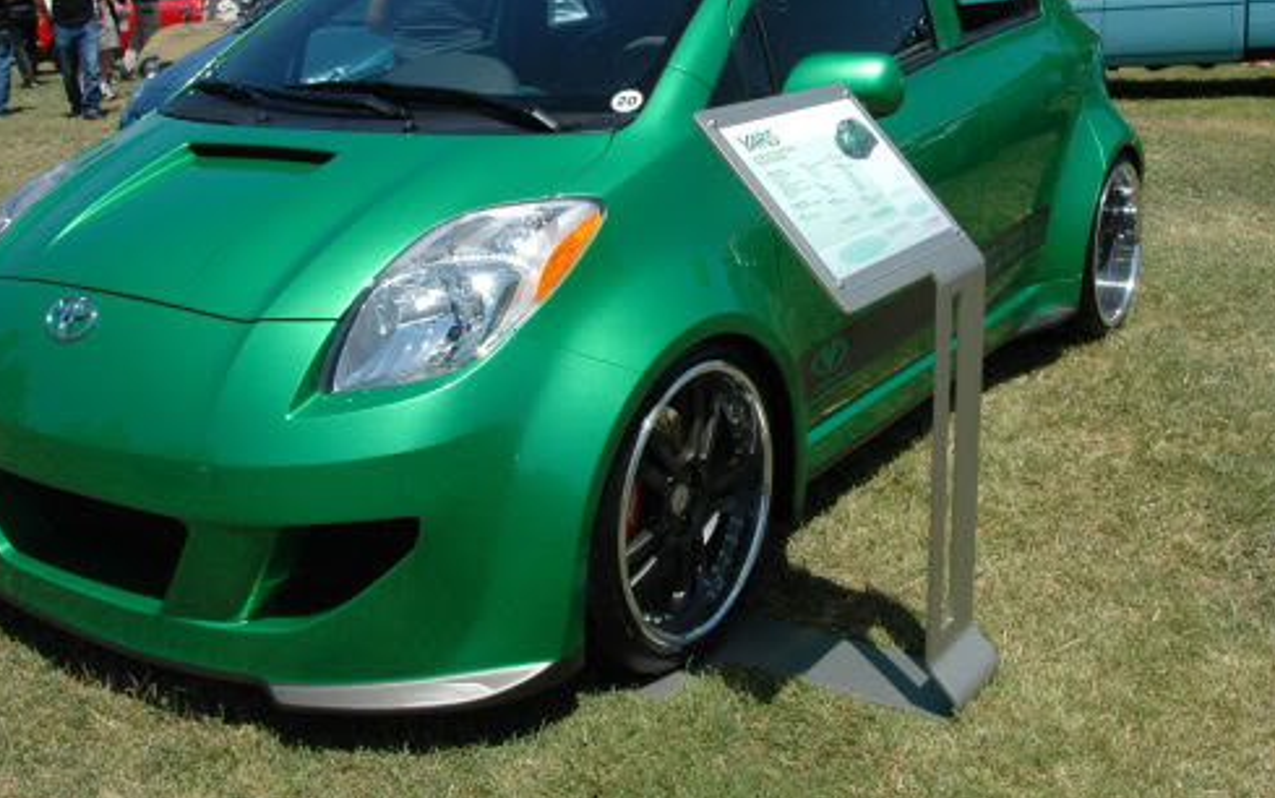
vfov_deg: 31.9
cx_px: 644
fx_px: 1390
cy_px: 300
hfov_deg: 49.3
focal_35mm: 40
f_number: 14
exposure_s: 1/200
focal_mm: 20
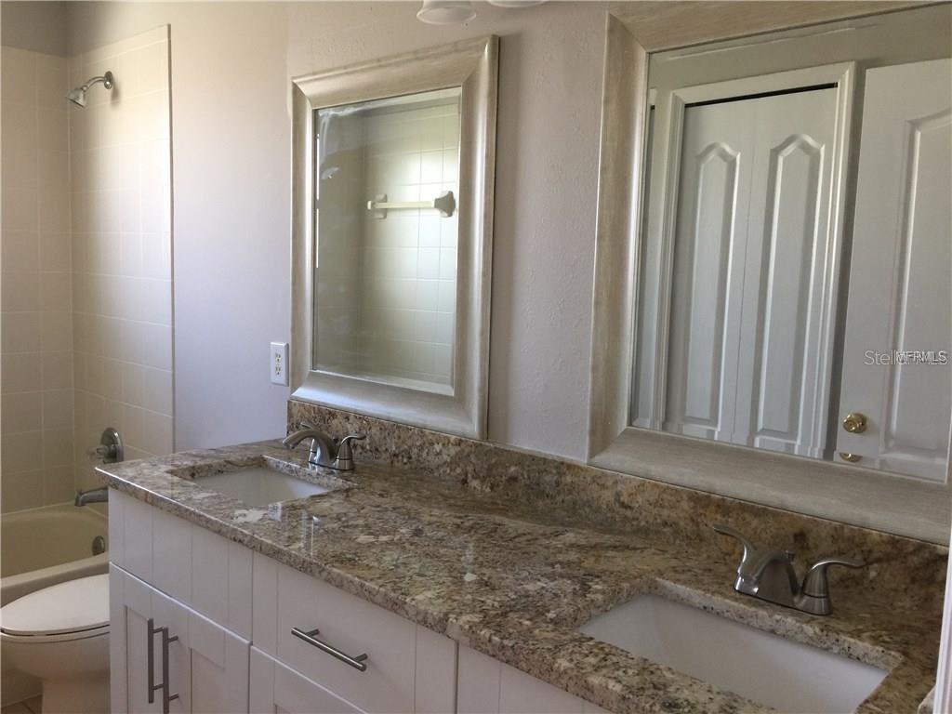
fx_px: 798
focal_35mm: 29
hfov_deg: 61.7
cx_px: 476
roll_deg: -1.7
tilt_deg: -5.8
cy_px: 357
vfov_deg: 48.2
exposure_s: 1/30
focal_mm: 4.15
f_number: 2.2
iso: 50
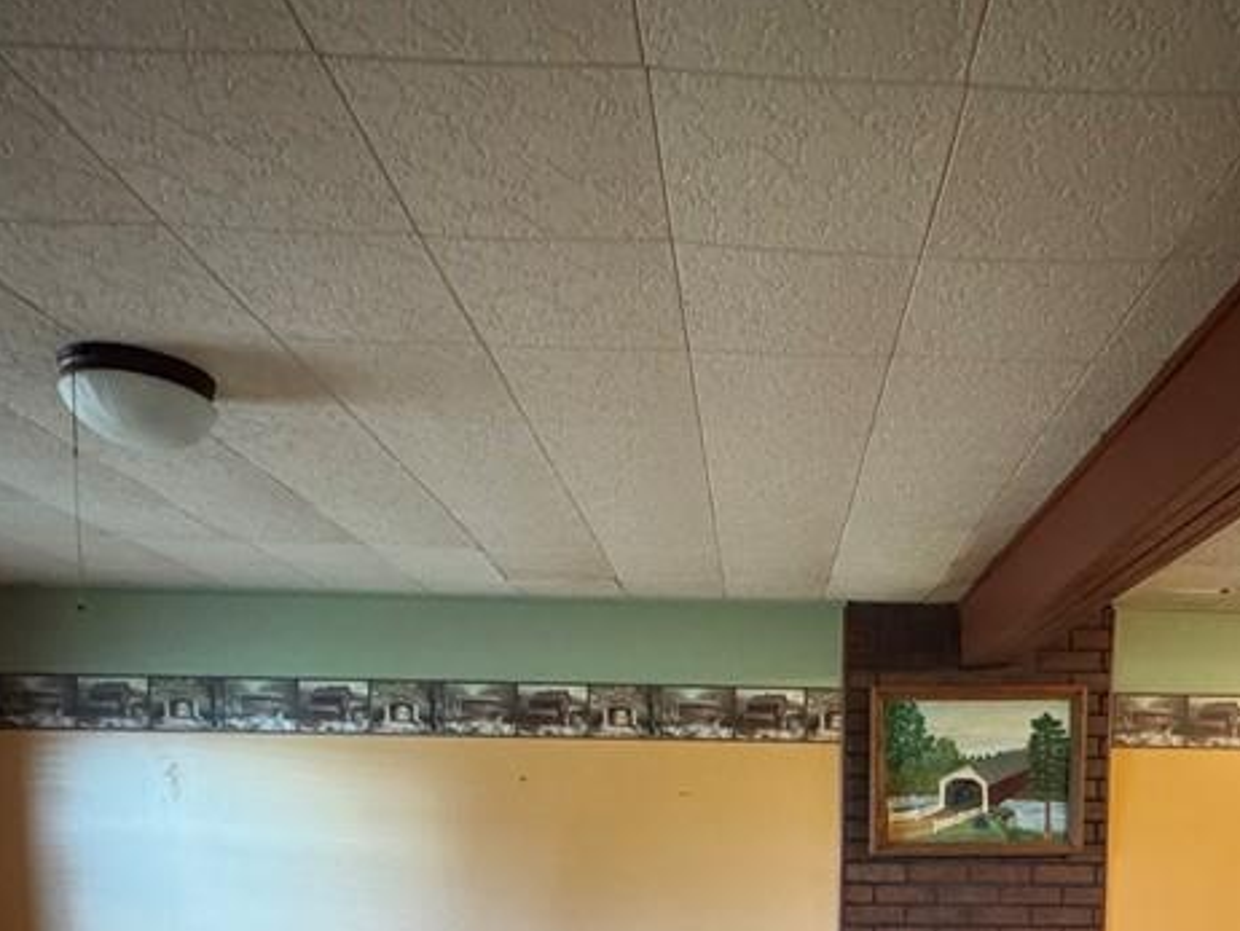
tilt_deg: -4.9
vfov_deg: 40.0
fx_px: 1111
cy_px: 931
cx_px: 786
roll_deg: -0.9
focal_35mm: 31
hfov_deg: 57.5
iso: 1000
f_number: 2.2
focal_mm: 2.22
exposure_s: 1/40
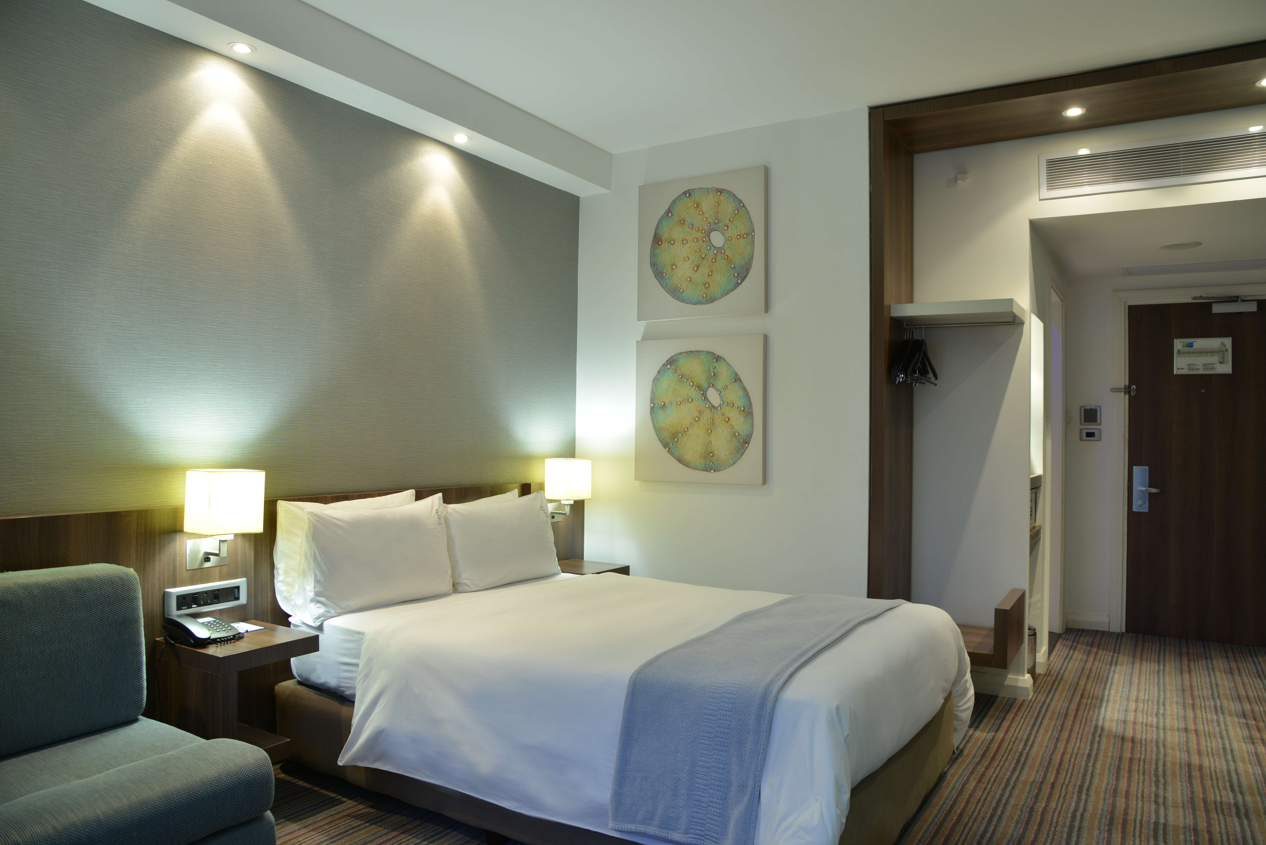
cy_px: 422
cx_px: 633
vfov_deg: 53.2
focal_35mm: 24
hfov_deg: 73.7
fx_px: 844
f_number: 6.3
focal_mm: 24
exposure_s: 1/5
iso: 320
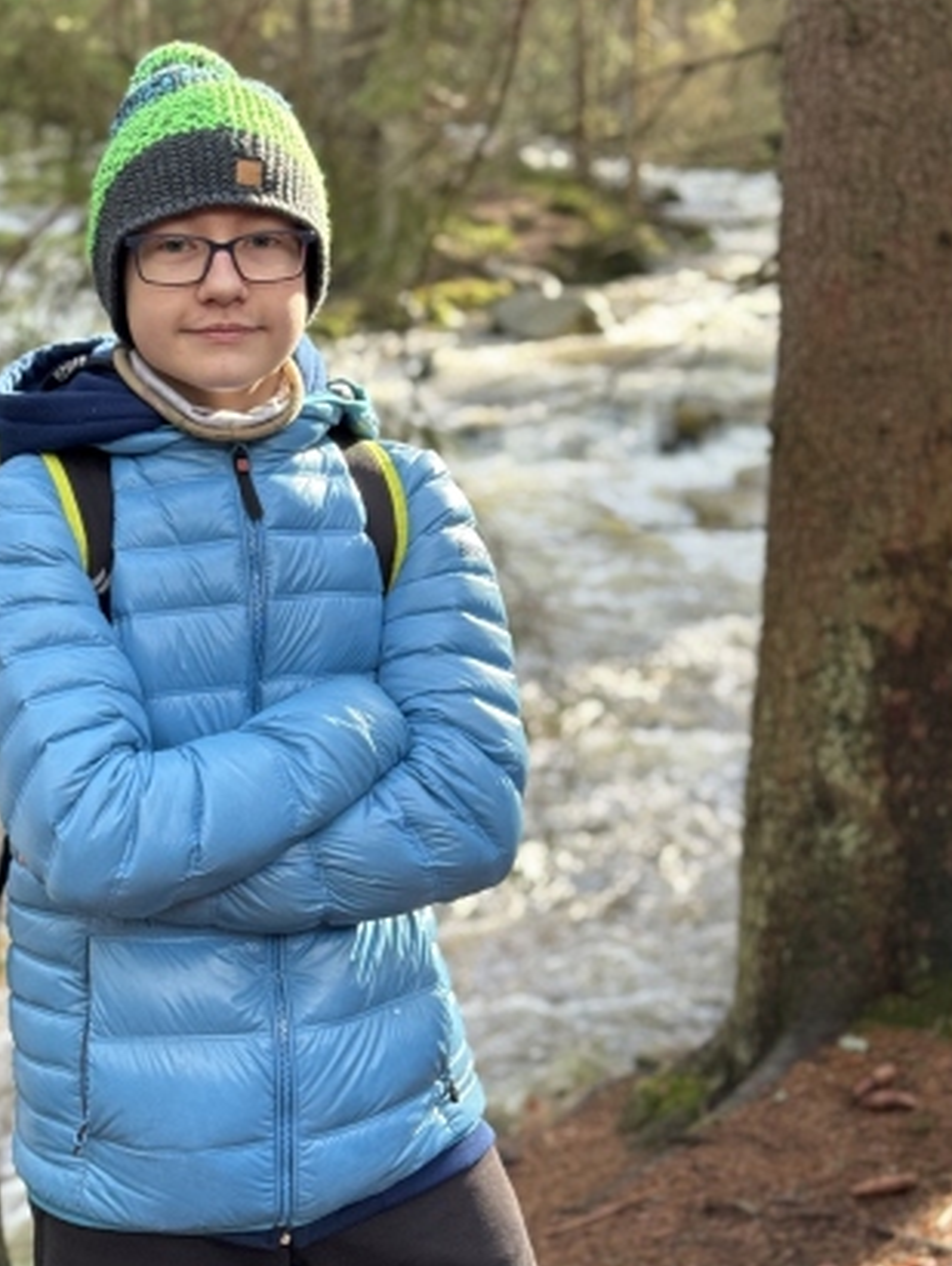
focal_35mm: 70
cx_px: 360
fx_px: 2563
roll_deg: -0.8
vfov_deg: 27.7
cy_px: 530
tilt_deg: -8.1
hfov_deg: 21.0
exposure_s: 1/75
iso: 100
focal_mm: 6.86
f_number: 1.78
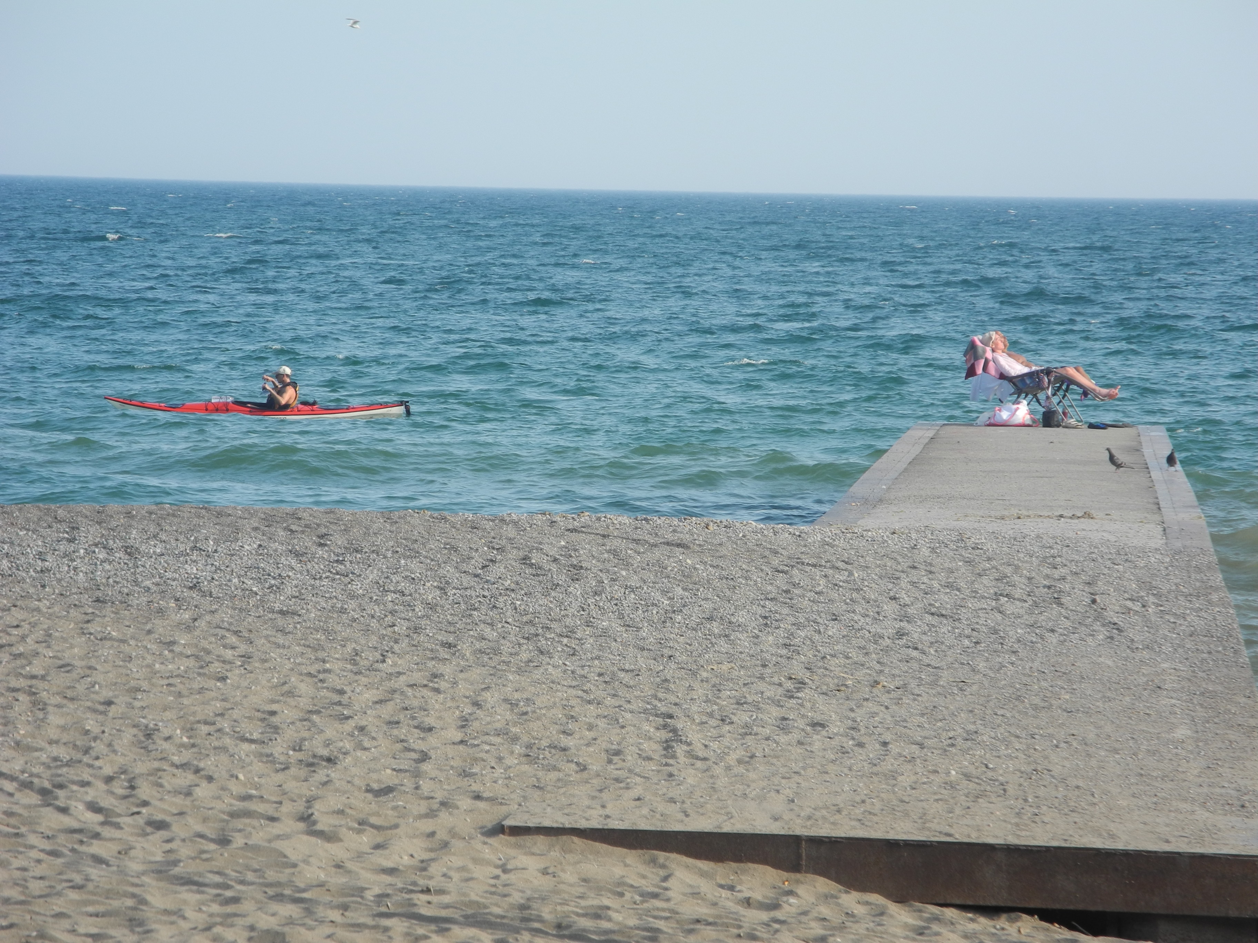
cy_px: 472
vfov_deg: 7.4
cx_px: 629
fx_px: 7268
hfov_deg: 9.9
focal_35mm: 200
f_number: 5.6
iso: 100
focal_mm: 42.6
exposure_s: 1/250
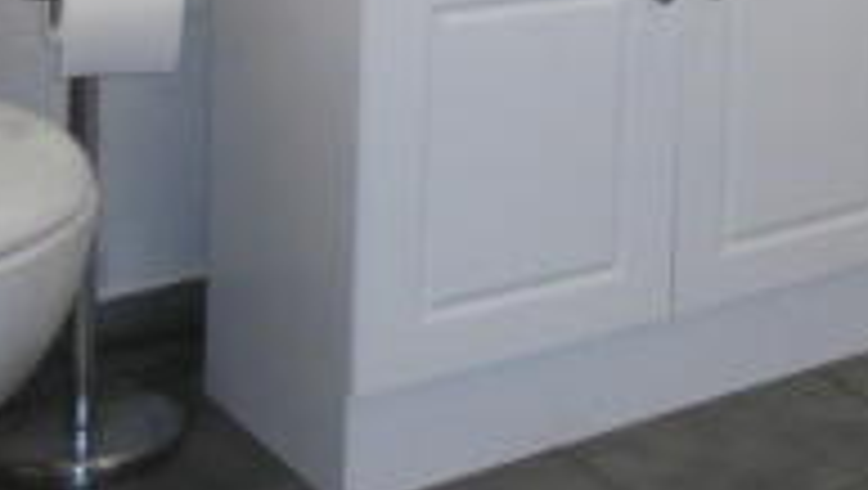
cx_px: 987
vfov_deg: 14.1
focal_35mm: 79
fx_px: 1820
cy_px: -312
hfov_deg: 24.7
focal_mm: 4.2
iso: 200
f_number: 3
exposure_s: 1/30
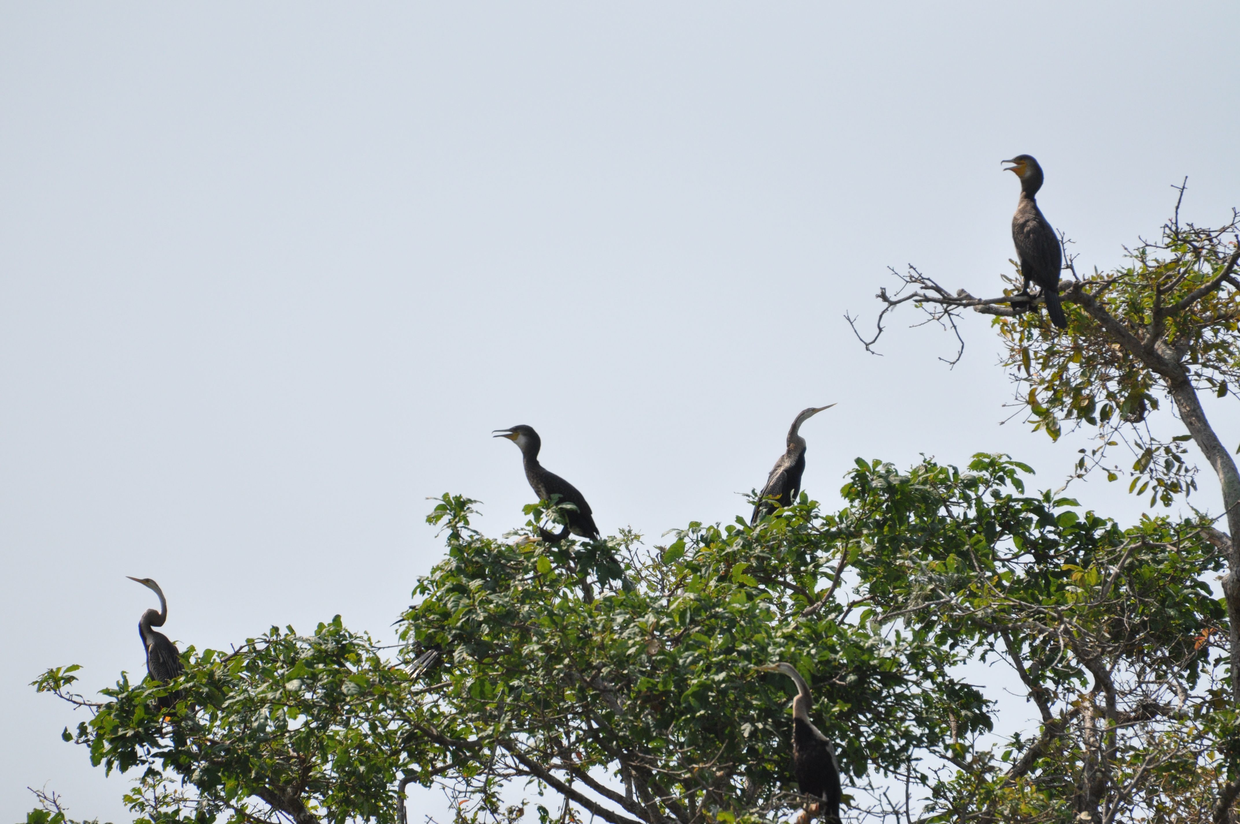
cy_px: 412
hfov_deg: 4.6
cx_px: 620
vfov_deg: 3.0
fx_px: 15481
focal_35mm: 450
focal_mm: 300
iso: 720
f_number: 5.6
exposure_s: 1/4000
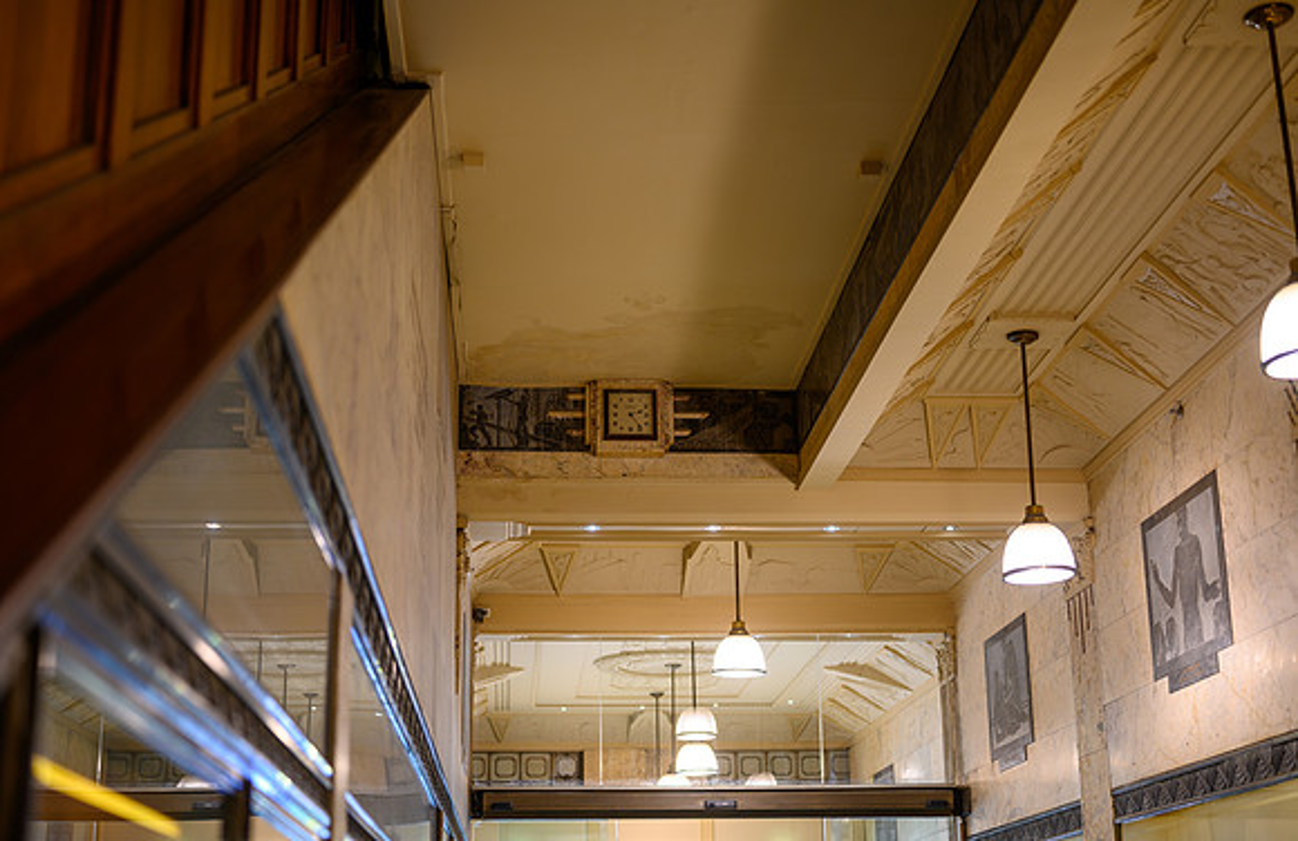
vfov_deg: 26.3
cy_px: 432
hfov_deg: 39.6
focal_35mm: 50
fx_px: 1802
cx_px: 649
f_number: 2
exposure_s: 1/13
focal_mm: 50
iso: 64
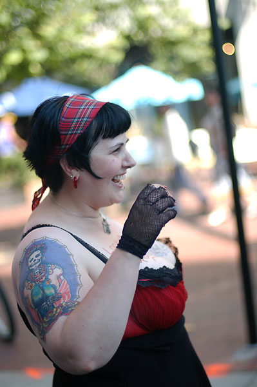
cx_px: 128
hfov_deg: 18.2
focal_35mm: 75
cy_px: 194
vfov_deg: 27.0
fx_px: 804
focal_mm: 50
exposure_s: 1/1250
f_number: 1.4
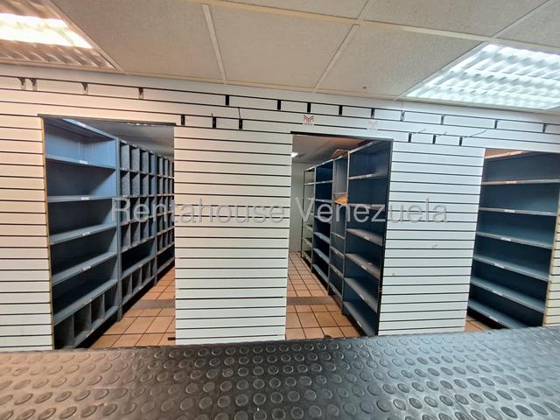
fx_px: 210
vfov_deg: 89.9
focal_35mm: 13
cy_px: 210
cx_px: 280
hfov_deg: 106.2
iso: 200
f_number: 2.2
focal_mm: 1.74
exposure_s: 1/30
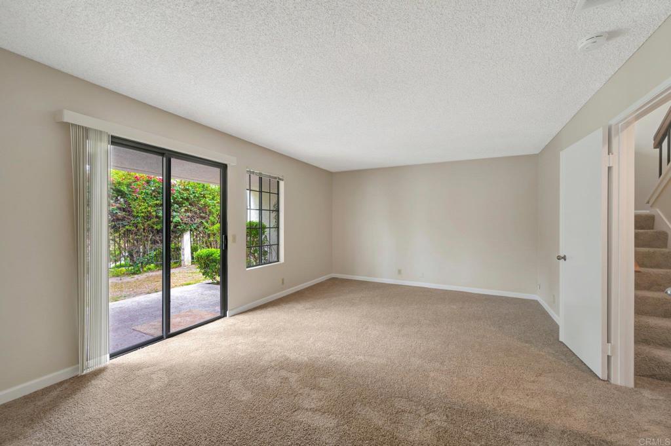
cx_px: 336
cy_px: 223
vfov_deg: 81.1
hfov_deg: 104.3
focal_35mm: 14
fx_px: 261
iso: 400
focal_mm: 14
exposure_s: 1/13
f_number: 8
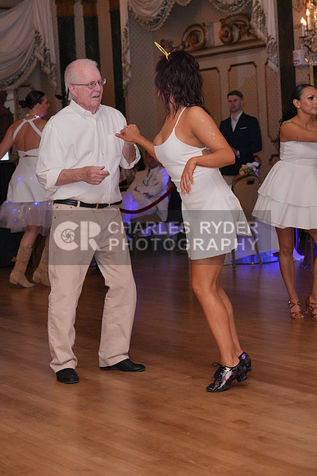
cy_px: 238
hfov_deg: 15.5
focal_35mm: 88
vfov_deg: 23.1
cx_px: 158
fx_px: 1162
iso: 5000
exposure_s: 1/250
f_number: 5.6
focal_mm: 88
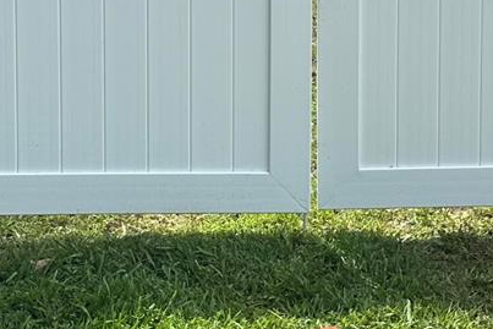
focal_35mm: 99
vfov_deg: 13.6
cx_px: 292
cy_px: -24
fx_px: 1356
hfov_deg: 20.6
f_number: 1.78
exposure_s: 1/2591
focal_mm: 6.86
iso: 80
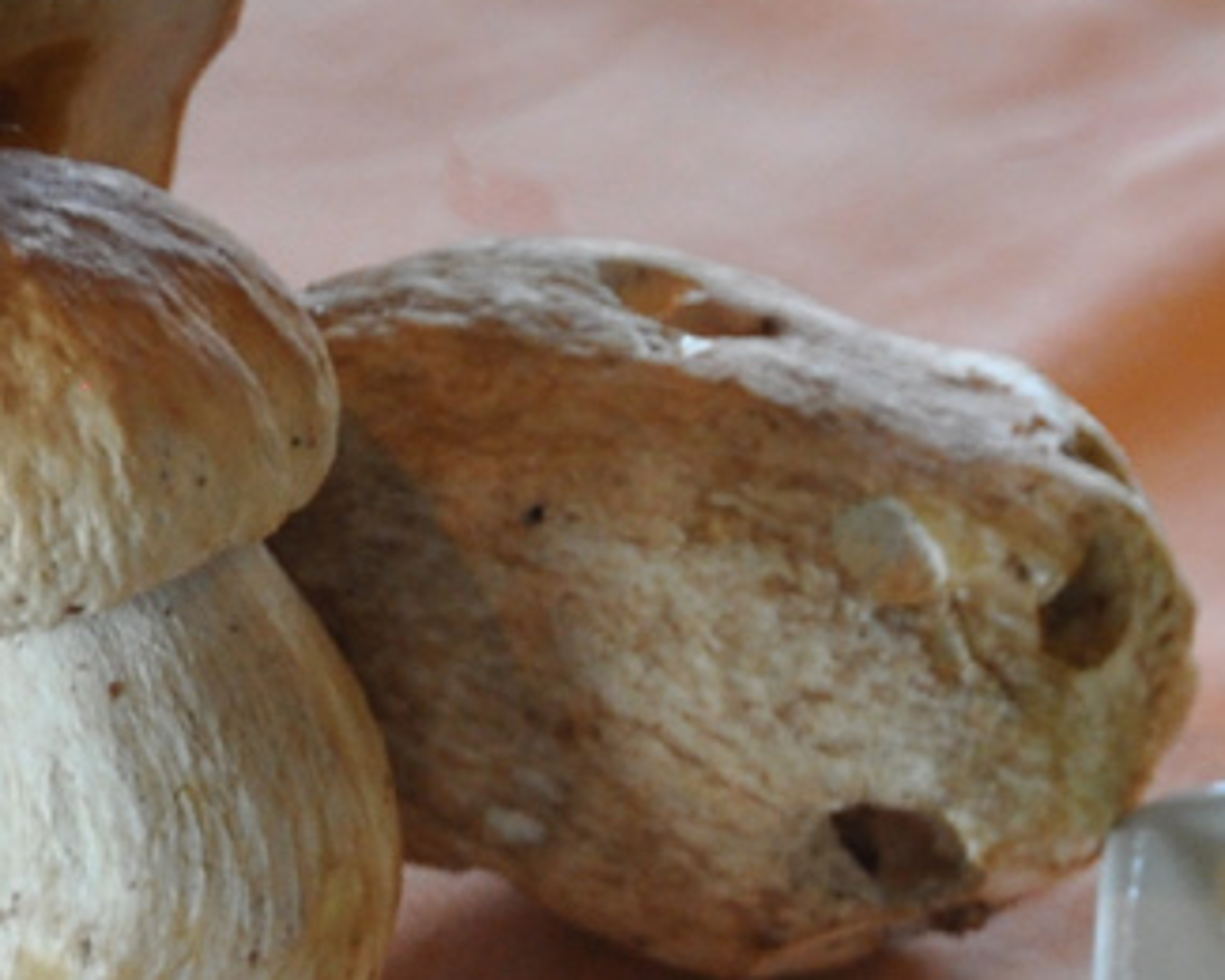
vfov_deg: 5.6
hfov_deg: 6.8
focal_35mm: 273
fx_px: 9883
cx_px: 2605
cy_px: 1444
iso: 400
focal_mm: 35
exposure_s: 1/15
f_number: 4.5
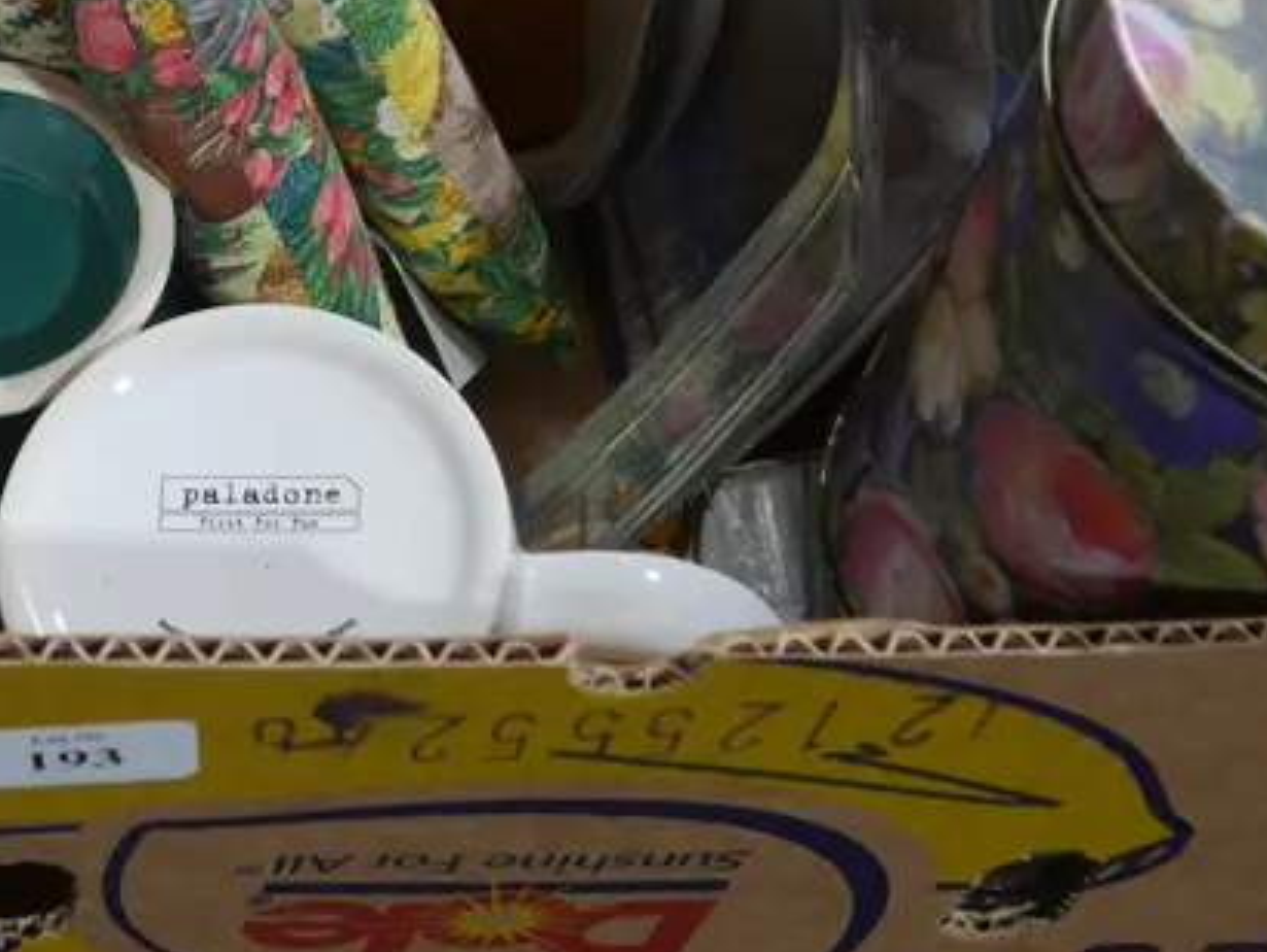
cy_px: -172
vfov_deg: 15.8
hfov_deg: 20.8
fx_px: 3296
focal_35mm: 90
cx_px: -77
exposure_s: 1/60
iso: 200
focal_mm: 18
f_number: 4
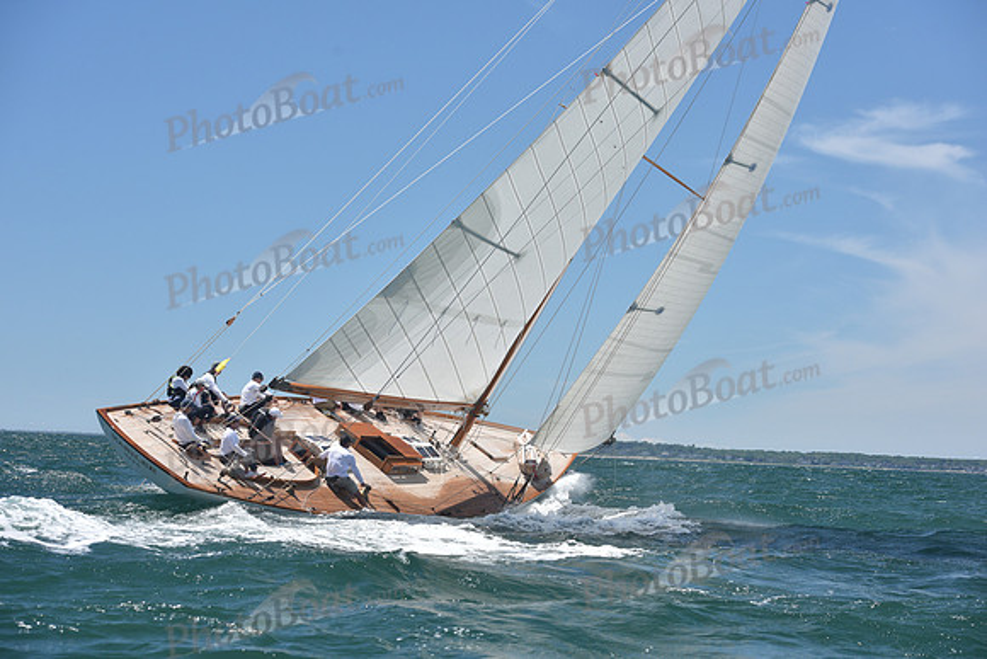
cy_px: 330
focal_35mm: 70
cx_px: 494
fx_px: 1920
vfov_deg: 19.5
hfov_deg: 28.8
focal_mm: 70
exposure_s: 1/800
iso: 320
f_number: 7.1
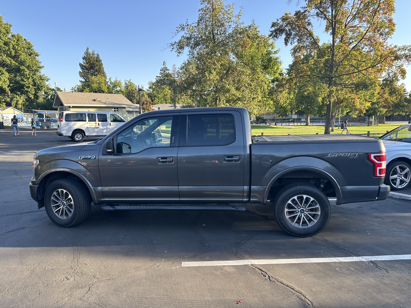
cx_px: 206
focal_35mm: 24
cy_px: 154
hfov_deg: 71.6
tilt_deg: -6.6
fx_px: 285
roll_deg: +0.6
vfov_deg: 56.8
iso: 80
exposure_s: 1/604
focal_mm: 6.86
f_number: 1.78
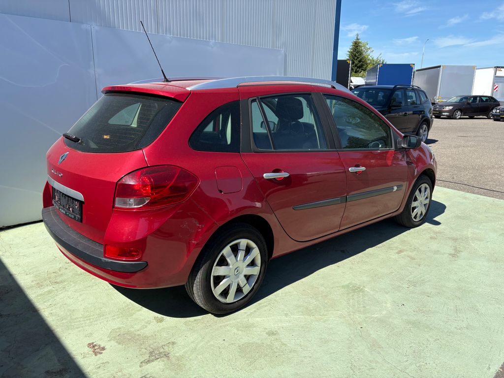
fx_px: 379
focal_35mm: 26
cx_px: 252
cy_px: 189
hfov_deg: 67.3
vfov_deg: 53.1
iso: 50
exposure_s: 1/2865
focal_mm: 5.96
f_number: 1.6
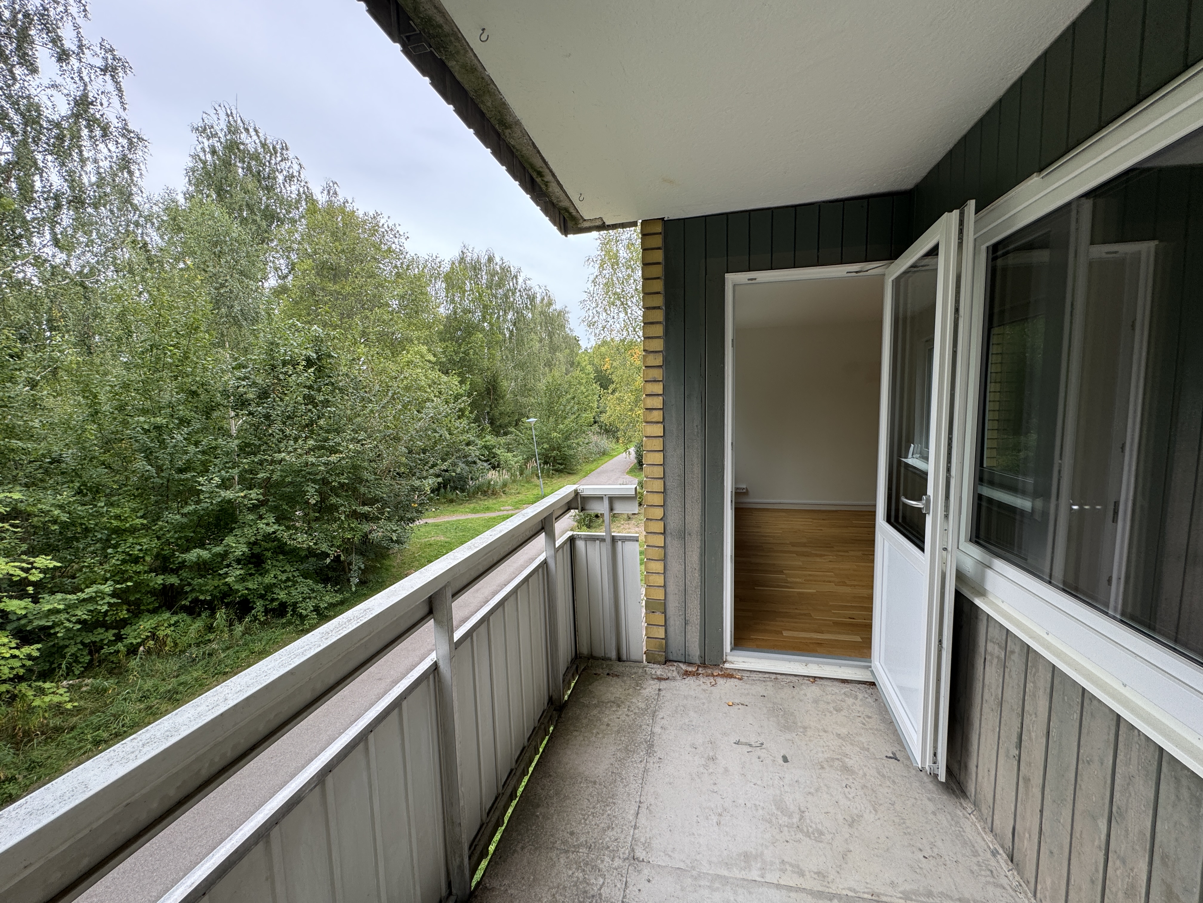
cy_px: 452
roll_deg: +1.2
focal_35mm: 14
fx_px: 487
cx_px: 602
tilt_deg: -5.1
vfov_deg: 85.7
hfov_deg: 102.1
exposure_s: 1/204
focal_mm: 2.22
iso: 40
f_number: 2.2
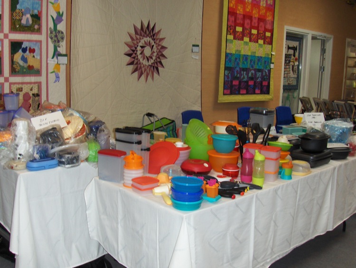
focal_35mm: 41
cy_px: 134
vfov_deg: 35.2
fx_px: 422
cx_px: 178
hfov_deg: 45.7
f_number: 3.5
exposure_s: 1/60
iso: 100
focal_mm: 6.5
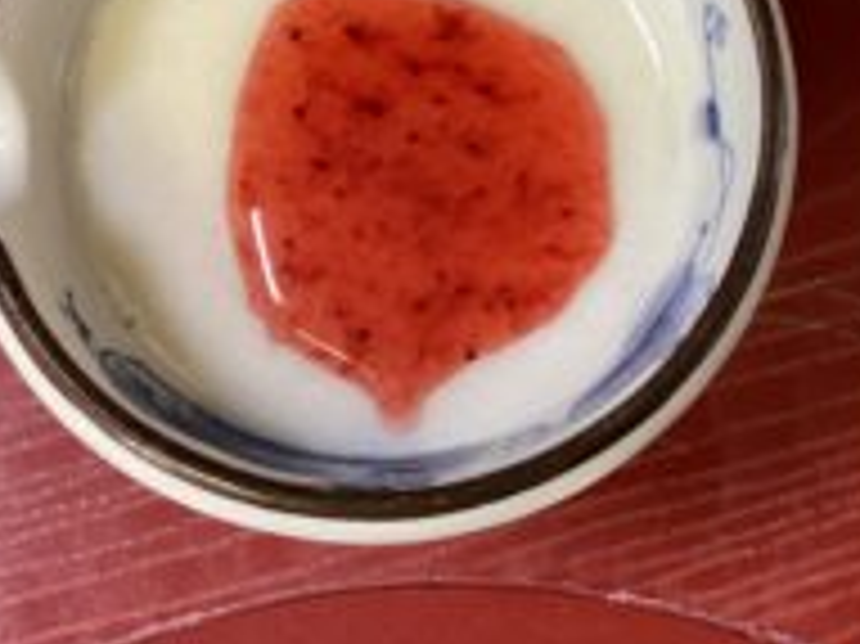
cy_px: 97
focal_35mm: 61
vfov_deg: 23.5
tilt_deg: -76.0
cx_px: 471
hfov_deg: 31.7
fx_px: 1515
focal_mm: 3.3
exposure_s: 1/50
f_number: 2.4
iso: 320
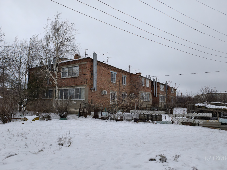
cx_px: 115
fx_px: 157
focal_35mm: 24
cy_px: 84
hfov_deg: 71.6
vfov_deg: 56.8
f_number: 1.57
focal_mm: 6.54
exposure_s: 1/3096
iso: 72
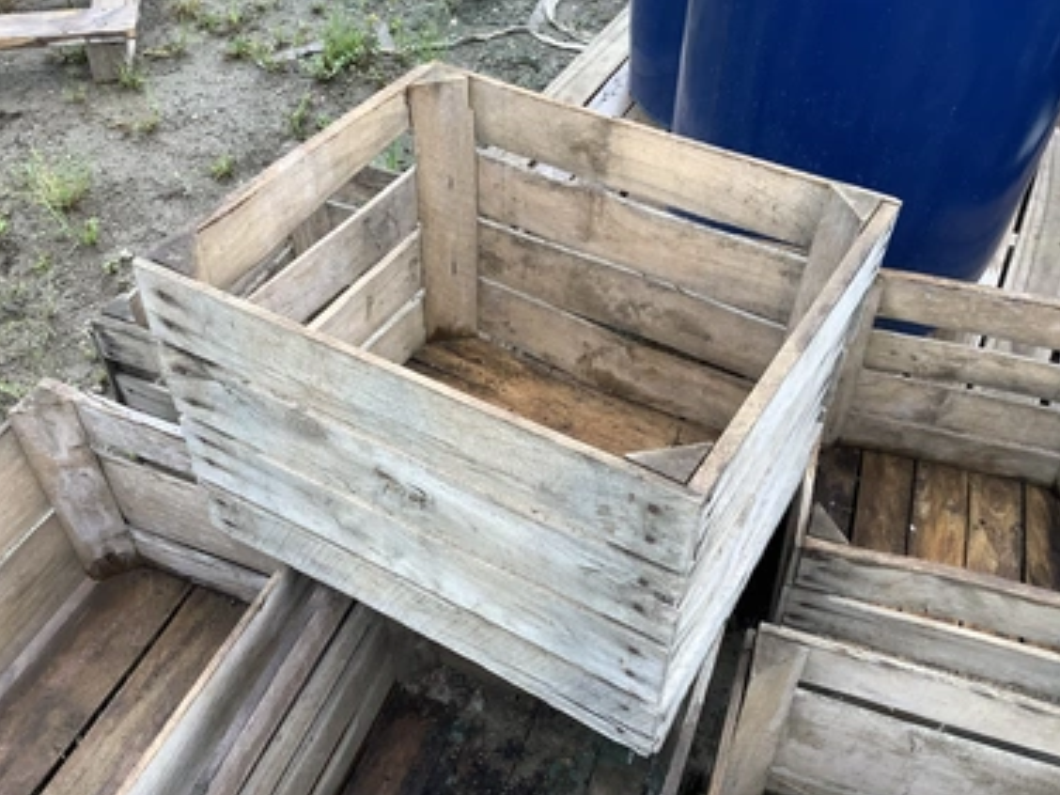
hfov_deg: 55.4
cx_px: 530
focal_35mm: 33
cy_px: 420
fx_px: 1011
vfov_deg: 42.9
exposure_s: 1/120
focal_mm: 3.3
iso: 40
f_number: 2.4
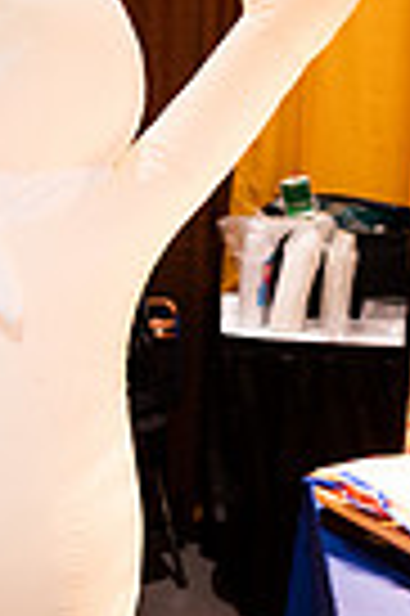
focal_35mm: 79
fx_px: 1353
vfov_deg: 25.6
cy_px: 238
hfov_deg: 16.6
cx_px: -59
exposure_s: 1/200
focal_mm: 24
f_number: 1.8
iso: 1000
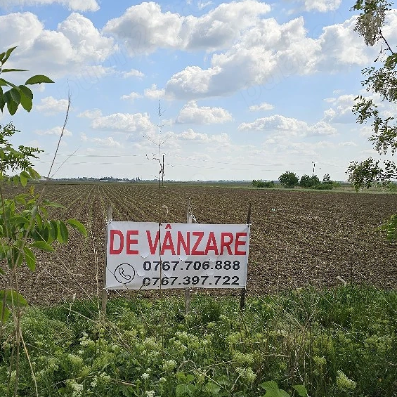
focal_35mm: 36
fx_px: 467
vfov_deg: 45.8
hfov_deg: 46.0
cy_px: 235
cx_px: 178
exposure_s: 1/1000
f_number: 1.7
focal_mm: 6.3
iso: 10
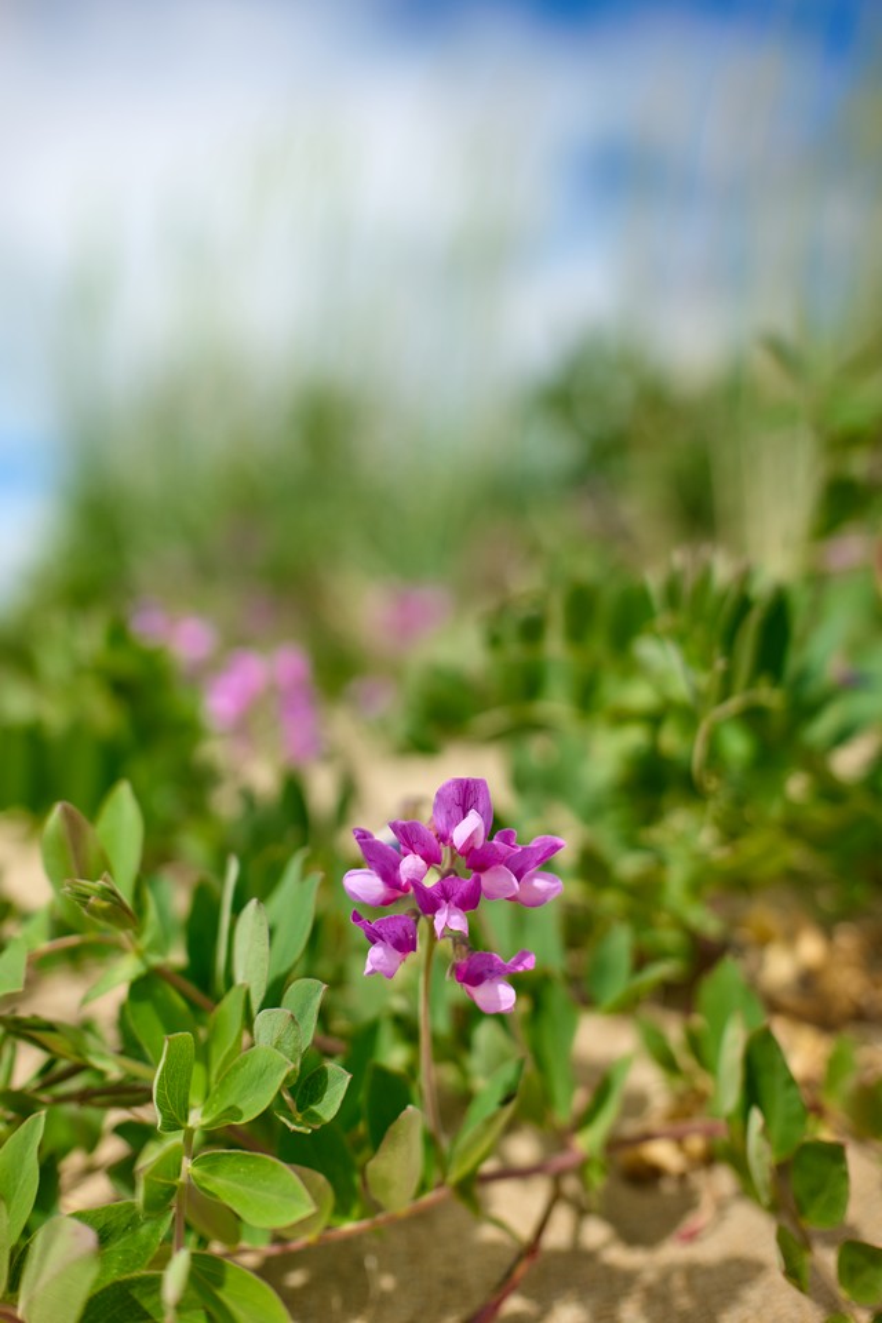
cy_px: 662
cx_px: 441
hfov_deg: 33.4
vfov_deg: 48.5
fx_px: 1470
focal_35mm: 40
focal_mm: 40
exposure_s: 1/4000
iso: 100
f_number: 2.8
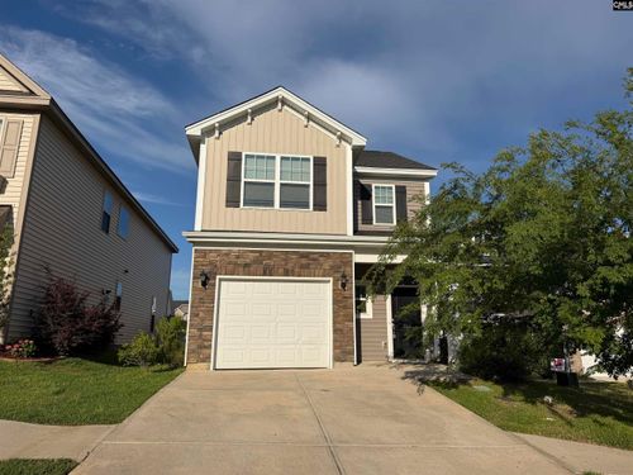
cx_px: 316
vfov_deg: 56.8
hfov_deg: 71.6
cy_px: 238
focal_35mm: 24
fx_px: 439
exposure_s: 1/9091
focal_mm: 6.76
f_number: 1.78
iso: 80
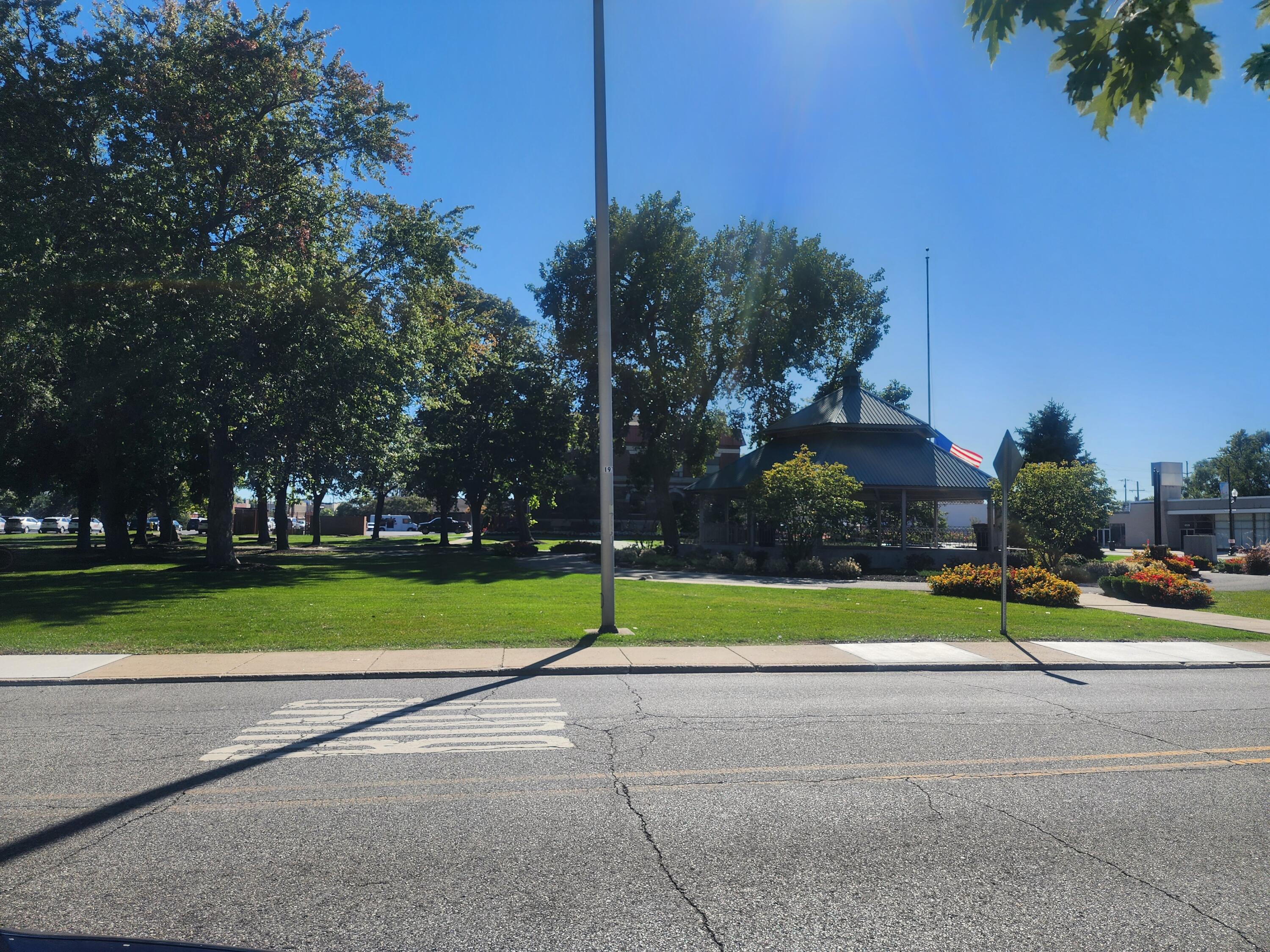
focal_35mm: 23
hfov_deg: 73.9
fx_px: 844
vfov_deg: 58.9
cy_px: 476
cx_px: 635
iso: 12
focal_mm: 6.4
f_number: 1.8
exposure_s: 1/1250
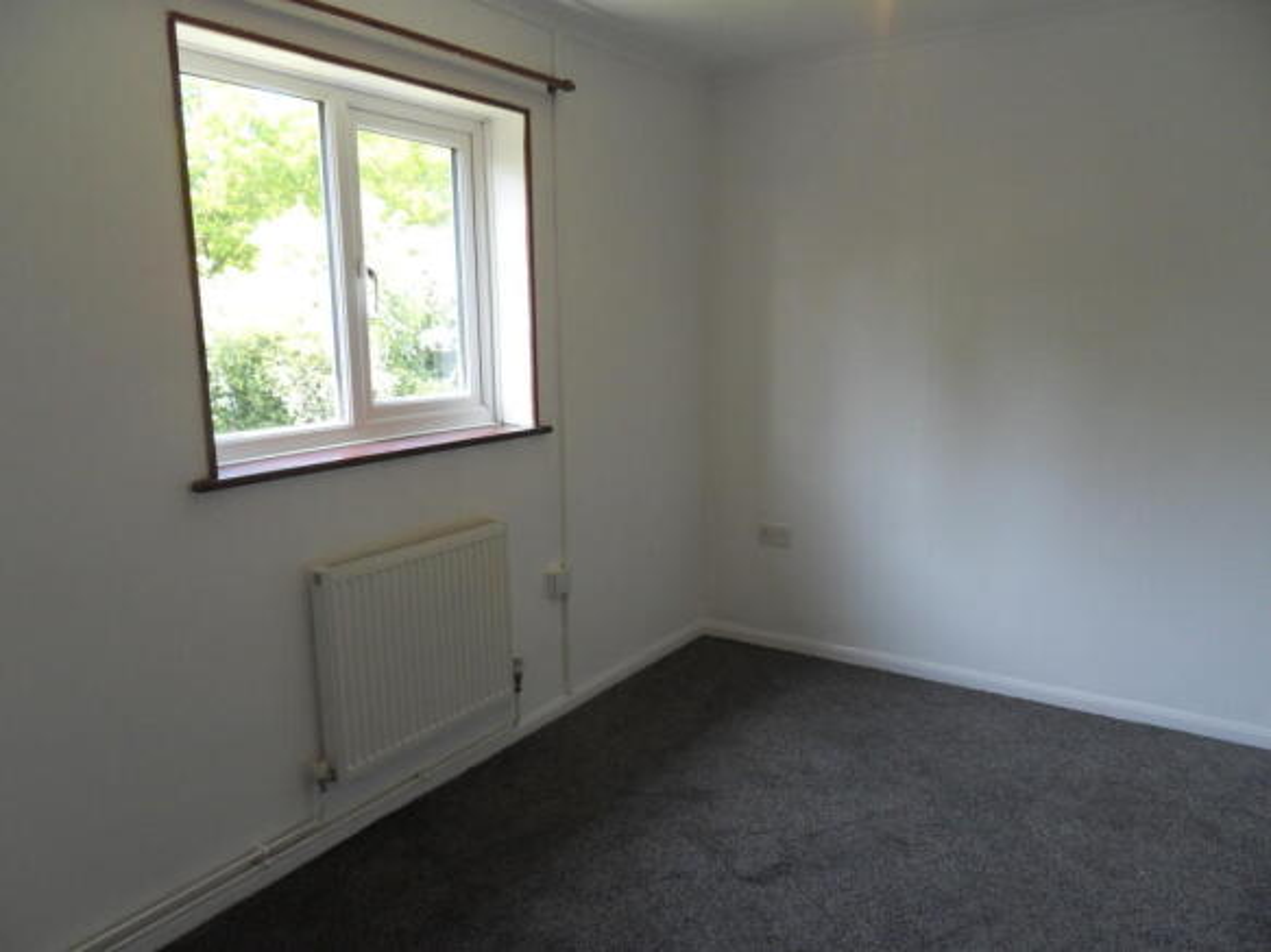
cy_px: 476
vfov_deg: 56.8
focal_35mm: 24
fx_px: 881
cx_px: 636
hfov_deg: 71.6
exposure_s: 1/45
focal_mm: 4.2
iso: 100
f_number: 3.3
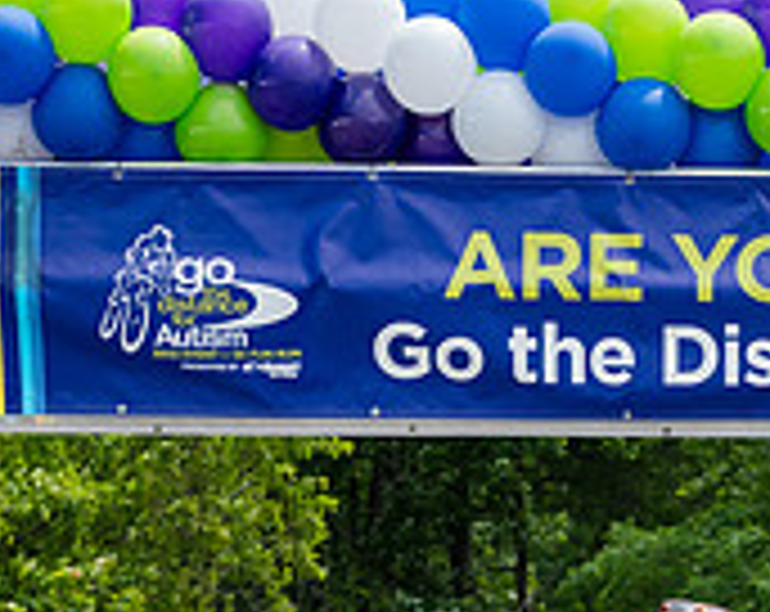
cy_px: 908
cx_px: 857
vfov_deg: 8.2
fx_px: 4161
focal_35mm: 183
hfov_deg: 10.4
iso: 400
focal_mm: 48
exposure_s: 1/1600
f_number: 4
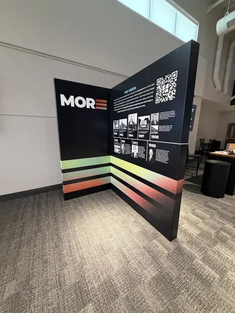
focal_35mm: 14
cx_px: 118
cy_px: 156
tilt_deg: -9.2
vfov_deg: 102.1
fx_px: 127
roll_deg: -1.4
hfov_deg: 85.7
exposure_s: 1/60
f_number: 2.2
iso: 640
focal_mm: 2.22
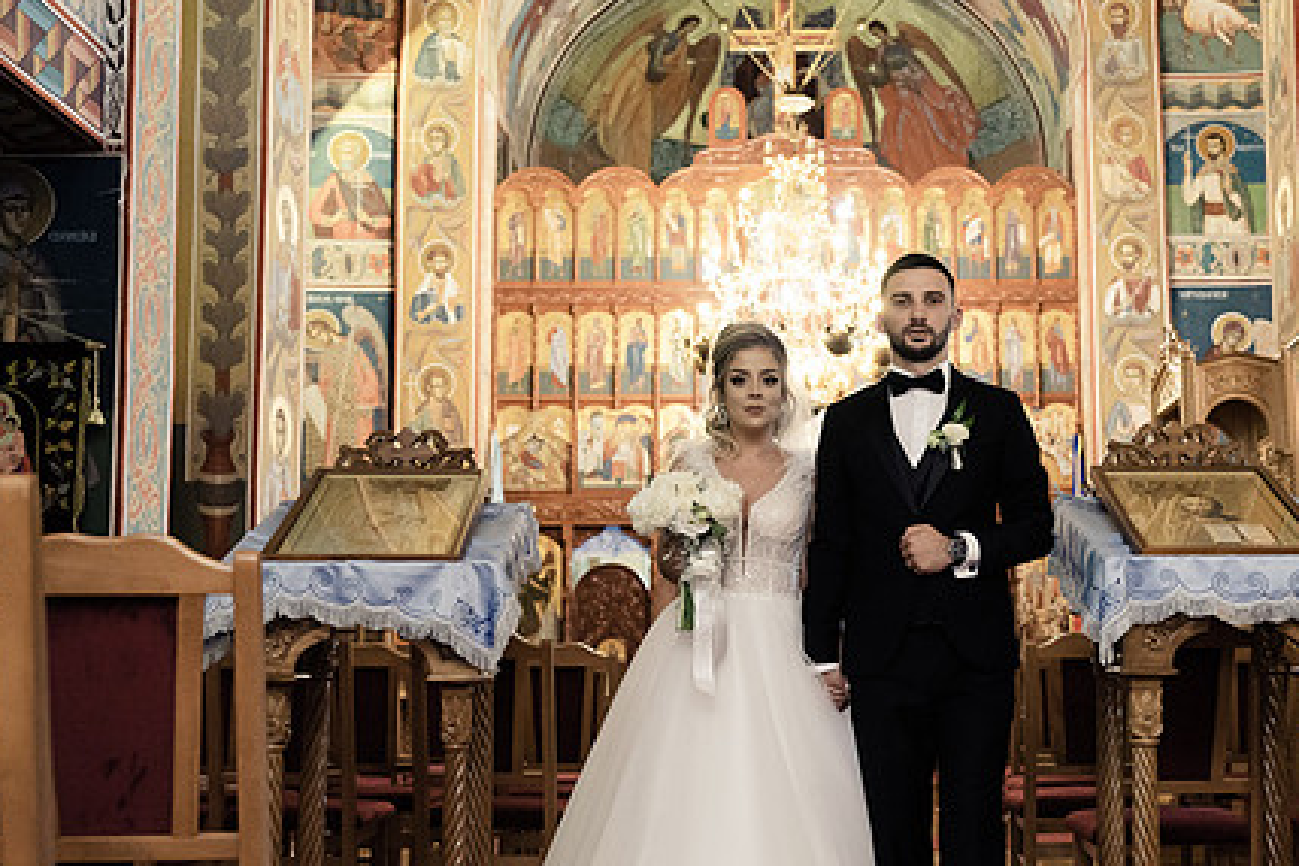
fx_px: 1660
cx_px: 818
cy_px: 531
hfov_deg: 42.4
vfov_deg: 29.2
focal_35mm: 46
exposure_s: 1/125
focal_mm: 34
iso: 5000
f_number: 2.8
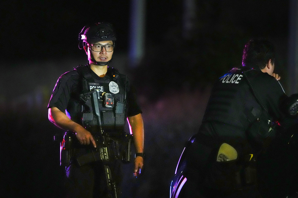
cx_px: 149
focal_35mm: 400
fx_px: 3310
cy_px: 99
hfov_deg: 5.2
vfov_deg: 3.4
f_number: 2.8
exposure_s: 1/100
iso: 6400
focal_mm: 400
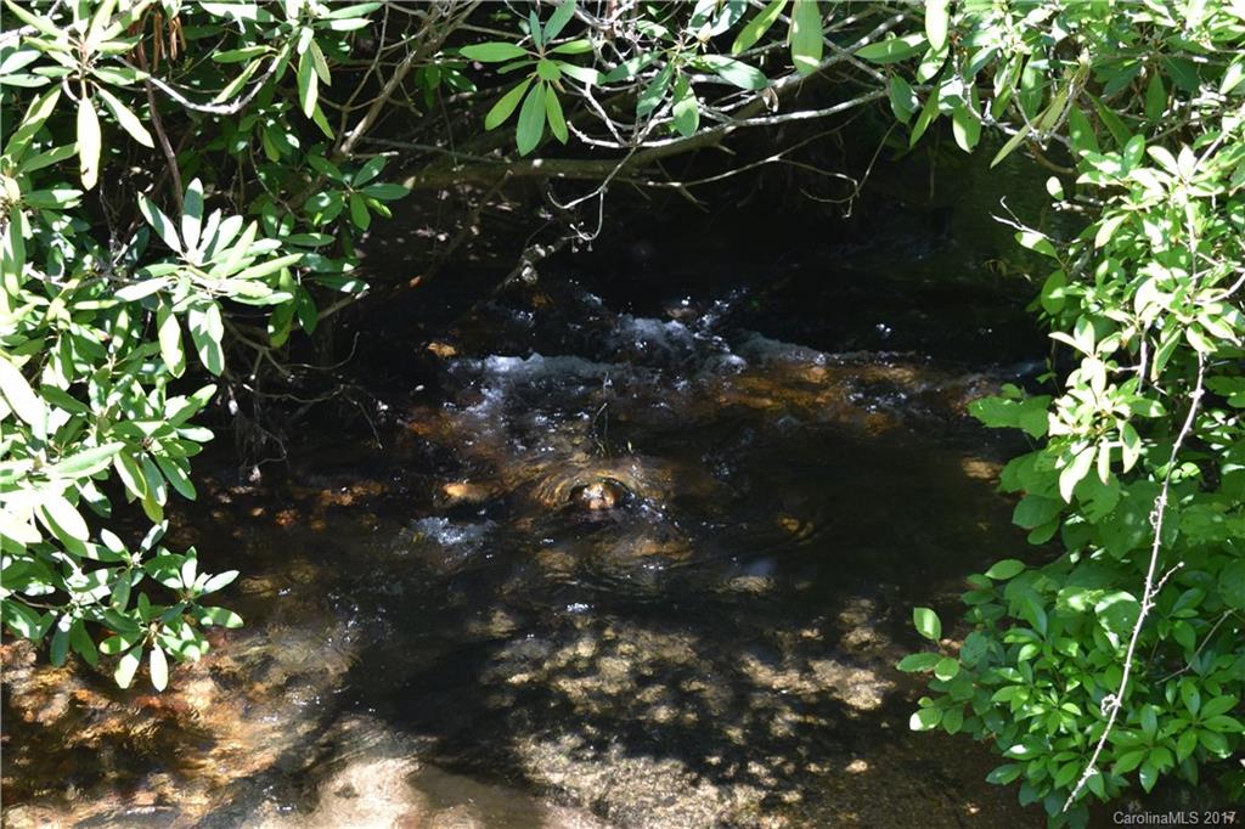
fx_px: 2178
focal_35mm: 63
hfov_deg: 31.9
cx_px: 622
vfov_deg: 21.6
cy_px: 414
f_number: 6.3
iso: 400
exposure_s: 1/160
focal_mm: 42
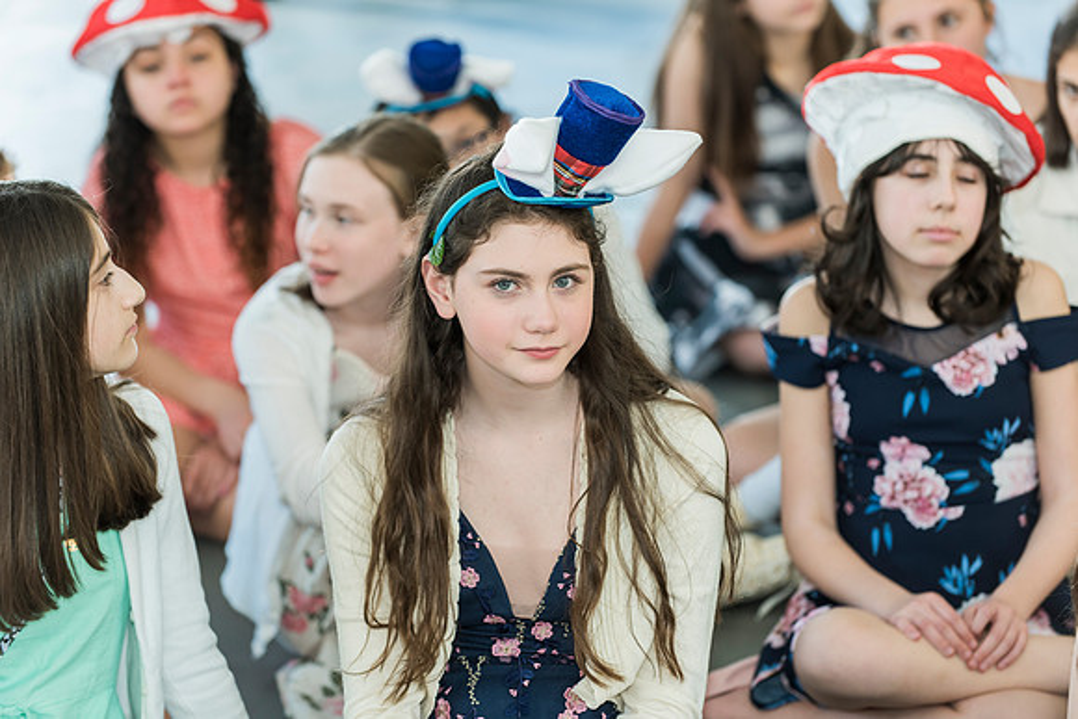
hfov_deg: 15.2
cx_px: 539
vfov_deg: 10.2
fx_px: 4043
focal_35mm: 135
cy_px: 360
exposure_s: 1/160
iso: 640
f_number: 4
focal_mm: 135
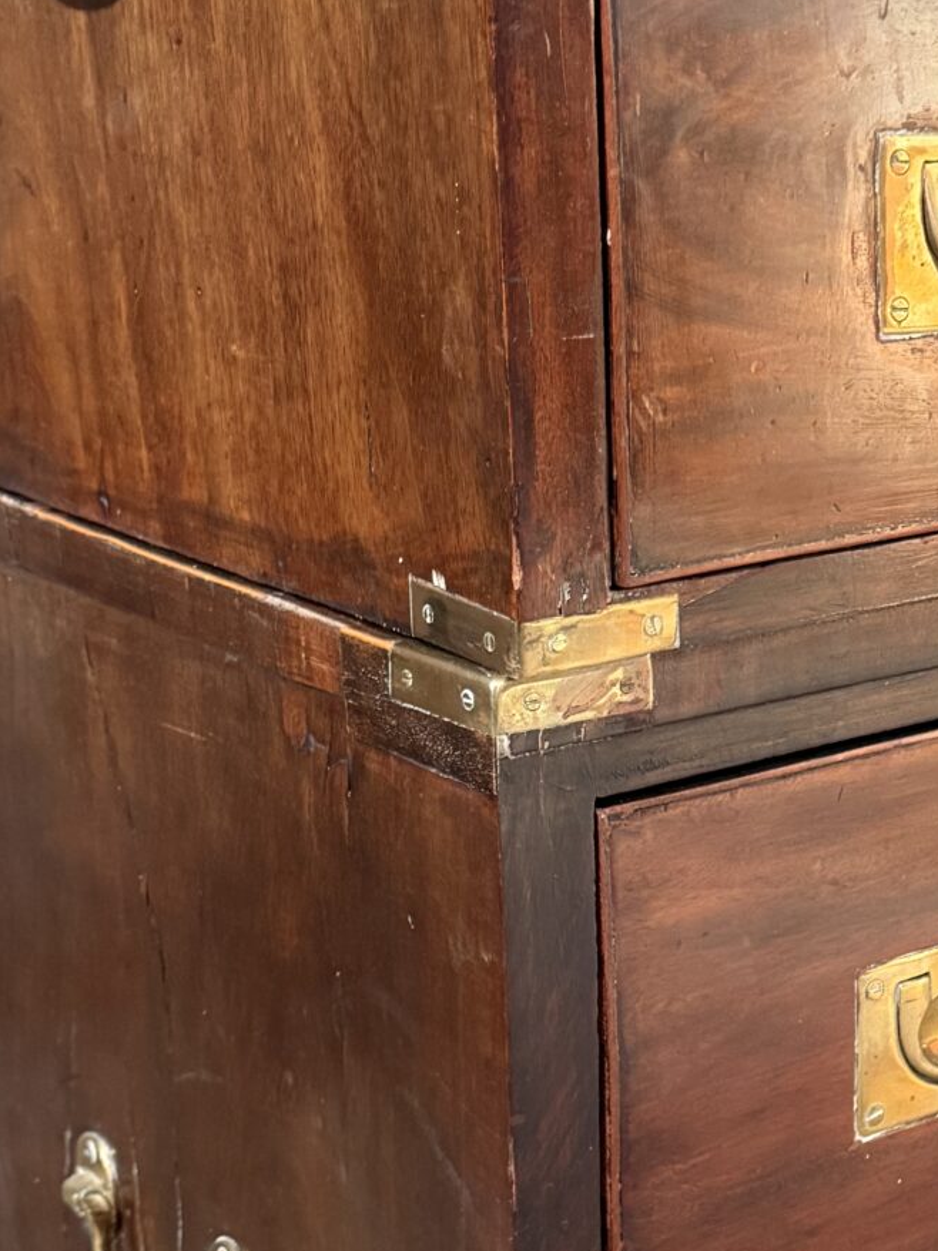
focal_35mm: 70
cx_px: 978
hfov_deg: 20.2
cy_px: 657
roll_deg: -0.4
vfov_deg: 27.8
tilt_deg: -15.0
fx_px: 2530
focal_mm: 6.76
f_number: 1.78
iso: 500
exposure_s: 1/60
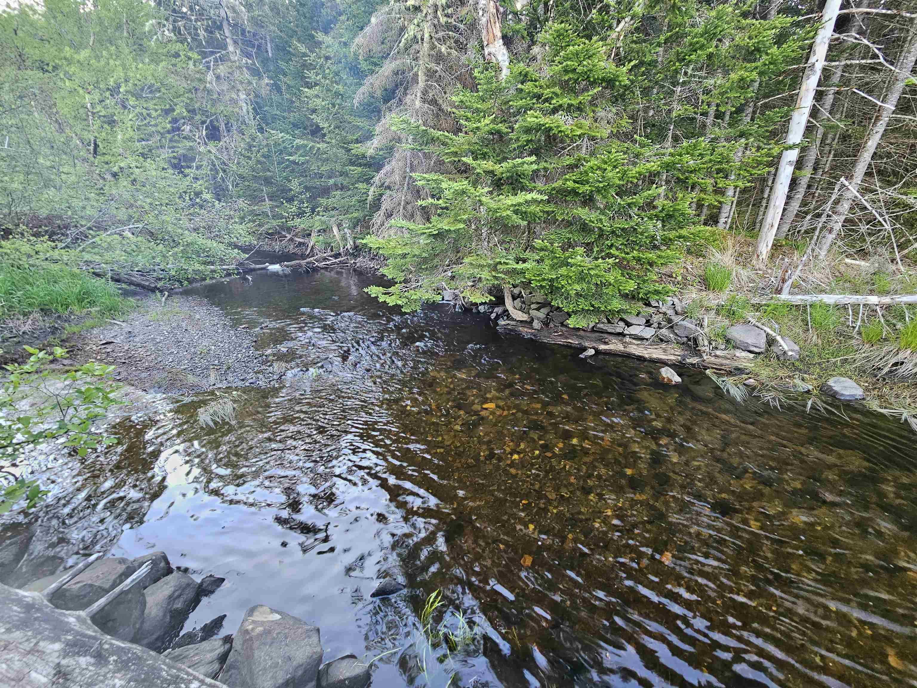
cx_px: 458
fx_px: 344
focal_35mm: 13
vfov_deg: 89.9
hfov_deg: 106.2
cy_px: 344
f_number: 2.2
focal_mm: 2.2
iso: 160
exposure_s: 1/60
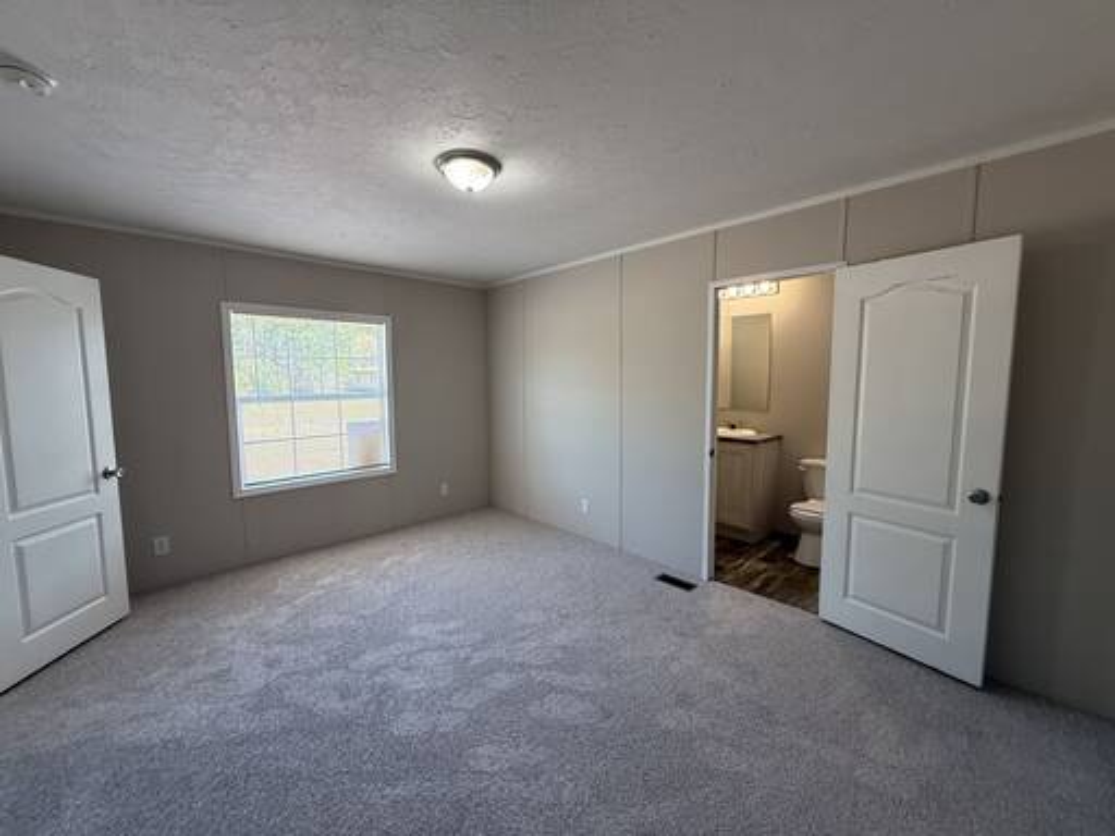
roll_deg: -0.2
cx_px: 558
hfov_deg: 102.1
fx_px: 451
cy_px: 418
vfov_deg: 85.7
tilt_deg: -6.5
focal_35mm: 14
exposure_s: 1/120
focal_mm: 2.22
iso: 200
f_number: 2.2
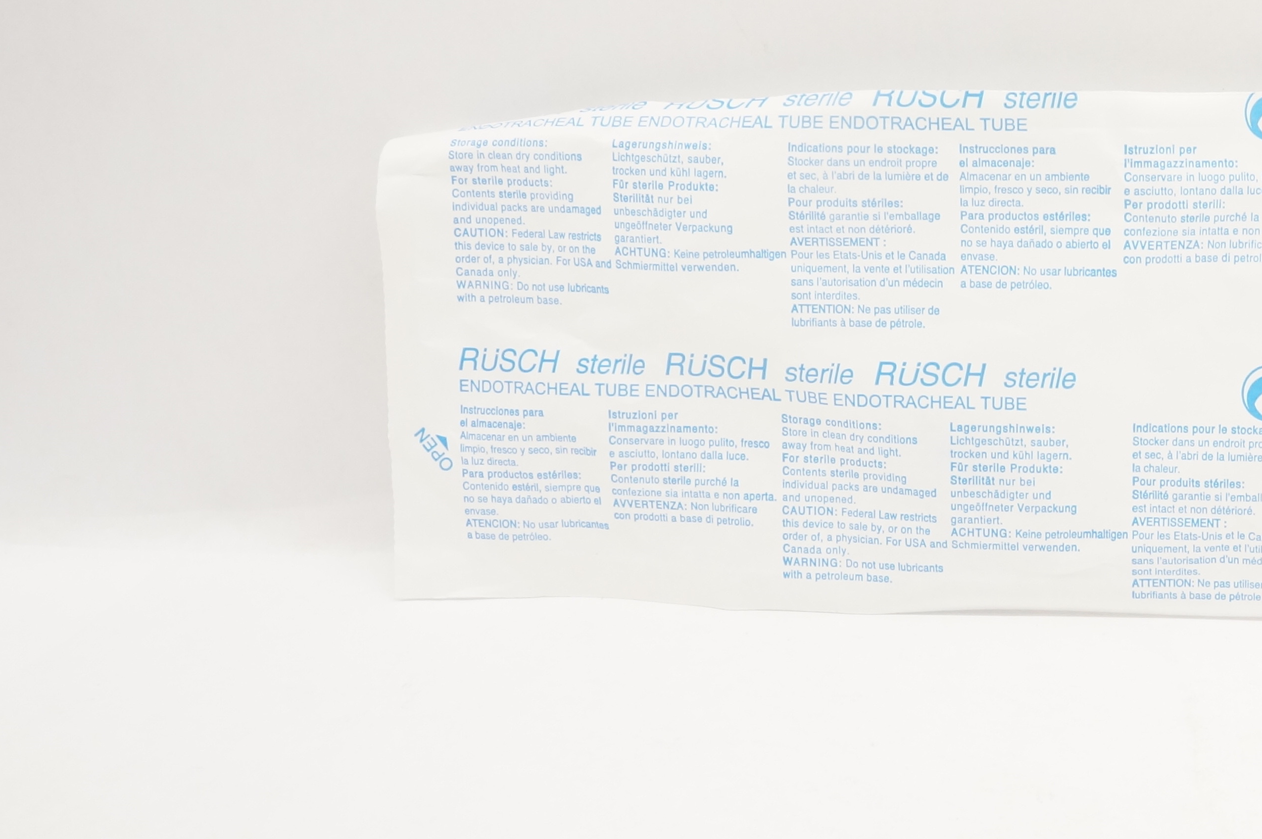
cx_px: 1170
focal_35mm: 52
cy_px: 371
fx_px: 1821
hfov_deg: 35.6
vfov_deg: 25.9
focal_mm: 18
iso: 800
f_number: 11
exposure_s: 1/30
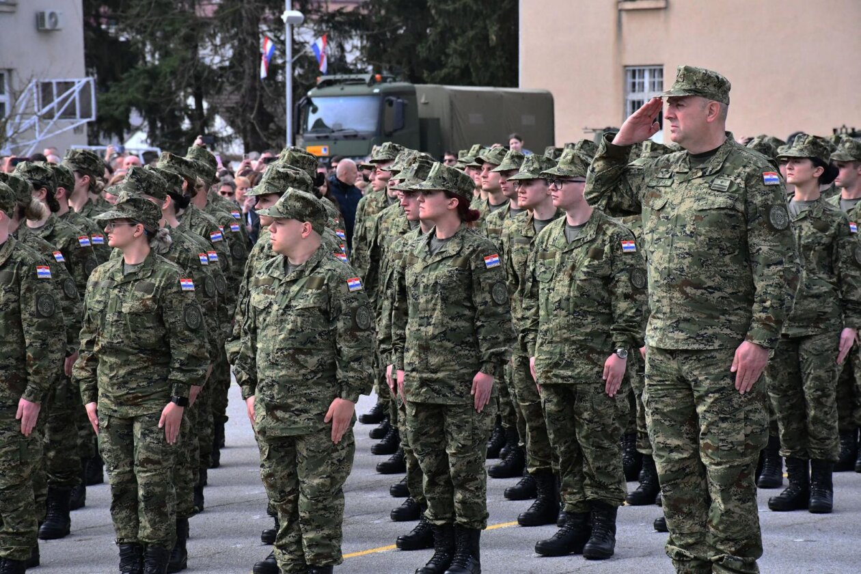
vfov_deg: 9.1
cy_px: 287
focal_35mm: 150
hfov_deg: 13.7
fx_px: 3587
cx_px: 430
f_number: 10
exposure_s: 1/2500
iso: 3200
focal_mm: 100
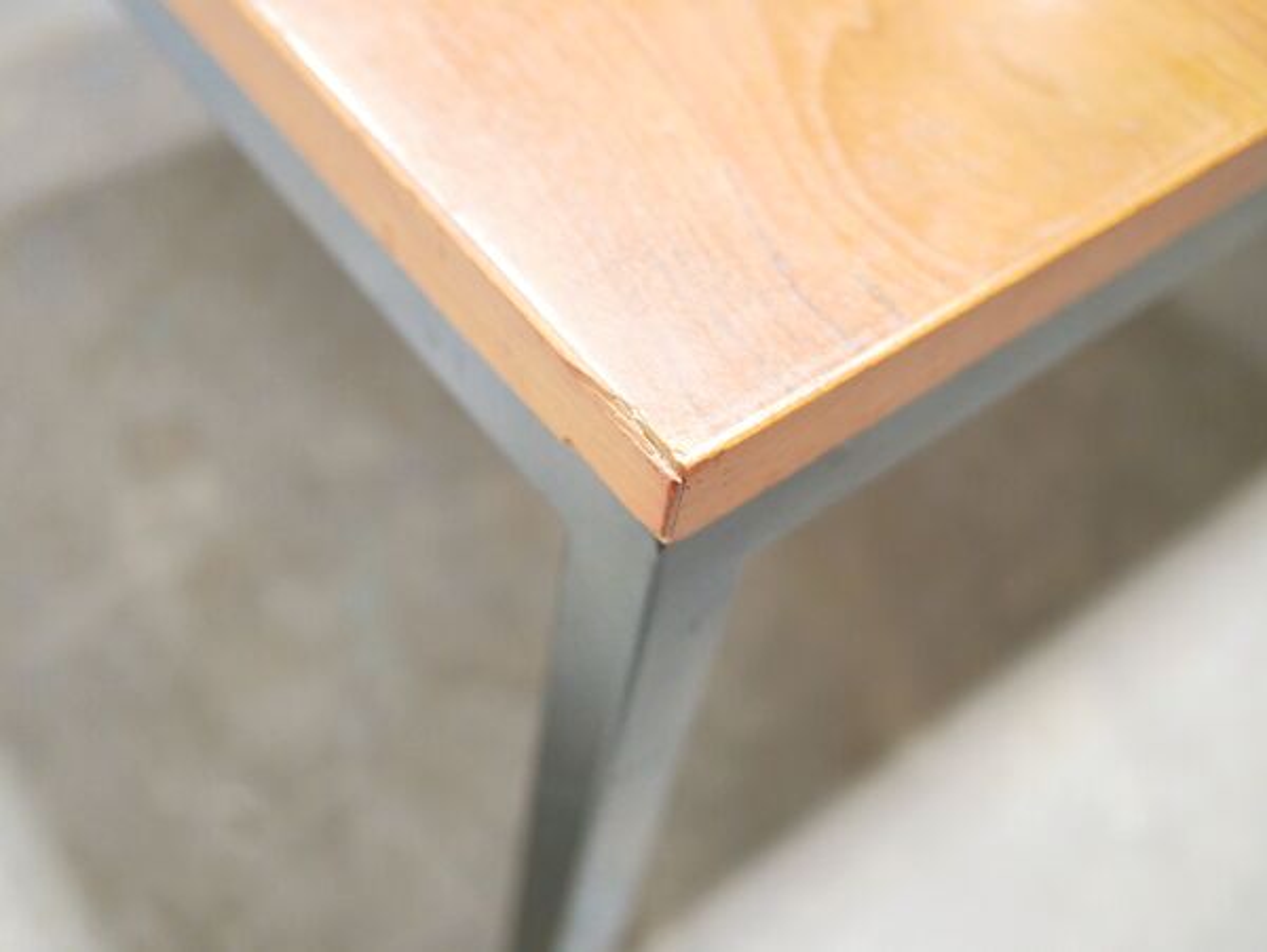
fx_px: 1465
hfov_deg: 46.8
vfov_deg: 36.0
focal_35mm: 40
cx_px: 634
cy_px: 476
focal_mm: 20
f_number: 1.7
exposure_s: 1/60
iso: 2000
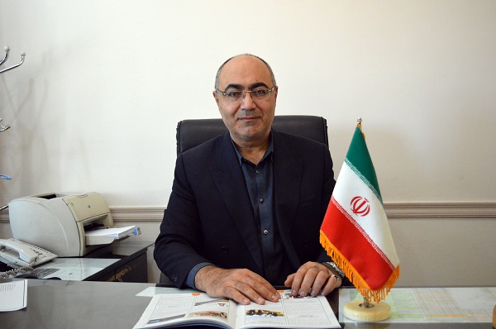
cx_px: 248
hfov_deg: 53.2
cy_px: 164
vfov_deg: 36.8
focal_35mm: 36
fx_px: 495
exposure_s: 1/320
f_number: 4
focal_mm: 24
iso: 3200
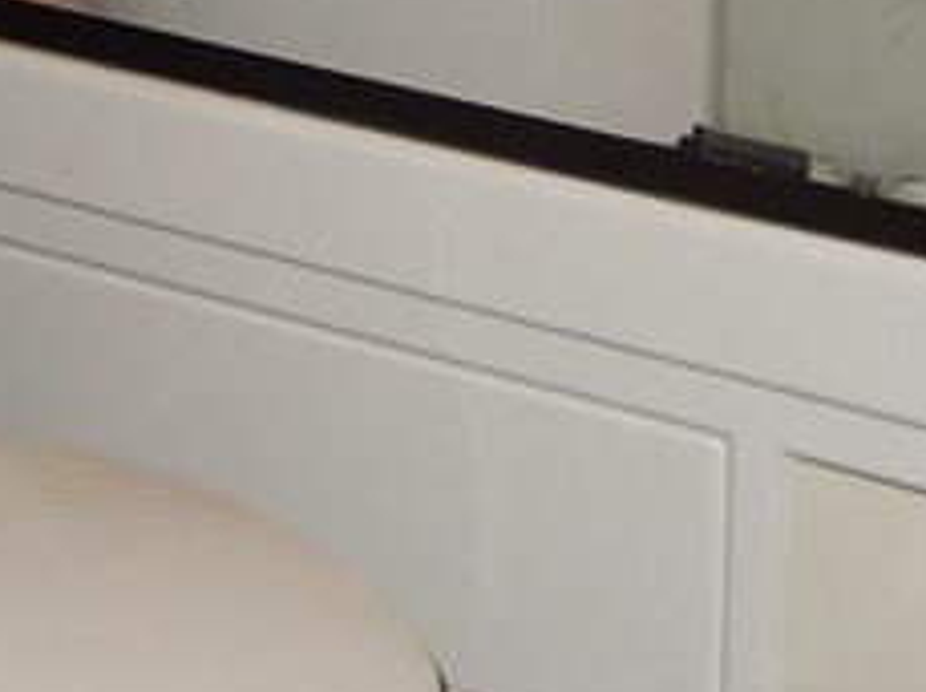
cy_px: 69
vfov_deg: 13.1
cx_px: 429
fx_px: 2991
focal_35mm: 112
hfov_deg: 17.6
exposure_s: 1/30
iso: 200
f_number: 3.4
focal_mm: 4.5
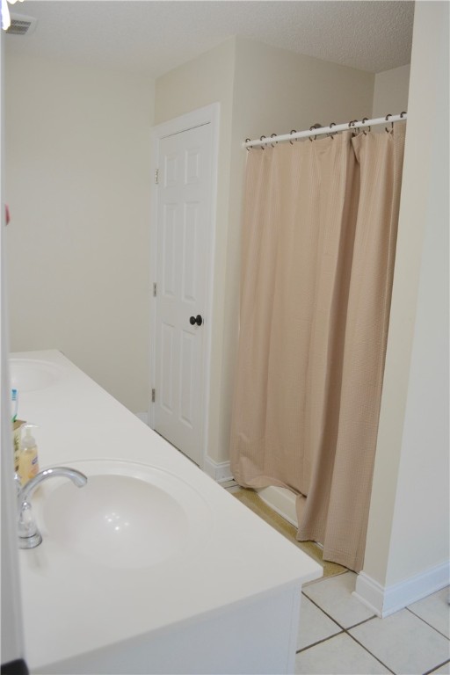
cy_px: 338
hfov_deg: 47.9
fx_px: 506
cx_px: 225
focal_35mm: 27
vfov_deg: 67.4
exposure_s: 1/60
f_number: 4
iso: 450
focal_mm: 18
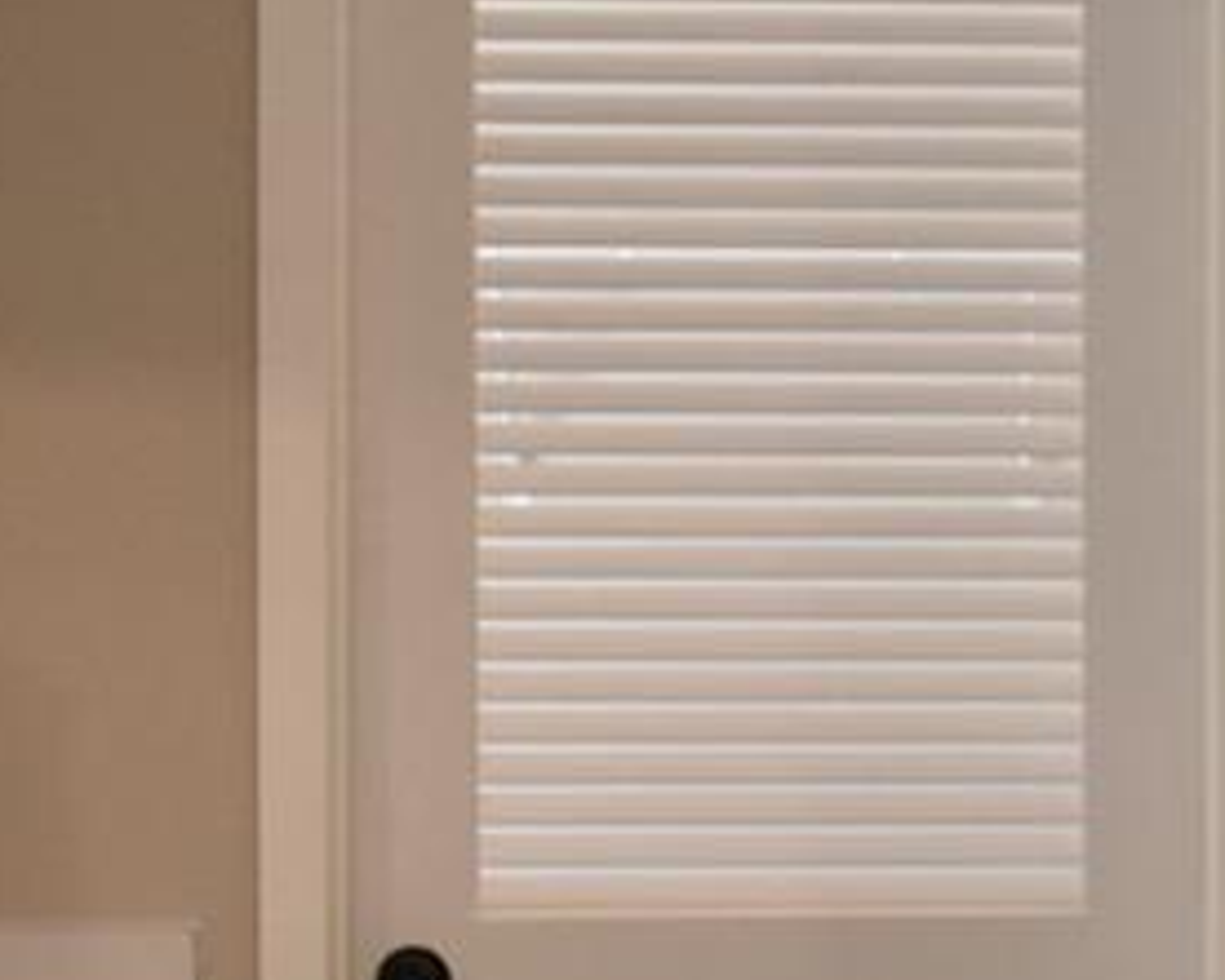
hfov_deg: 9.9
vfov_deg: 8.2
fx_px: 6818
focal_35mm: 188
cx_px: 1886
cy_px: 596
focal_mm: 18
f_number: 5.6
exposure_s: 1/125
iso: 800
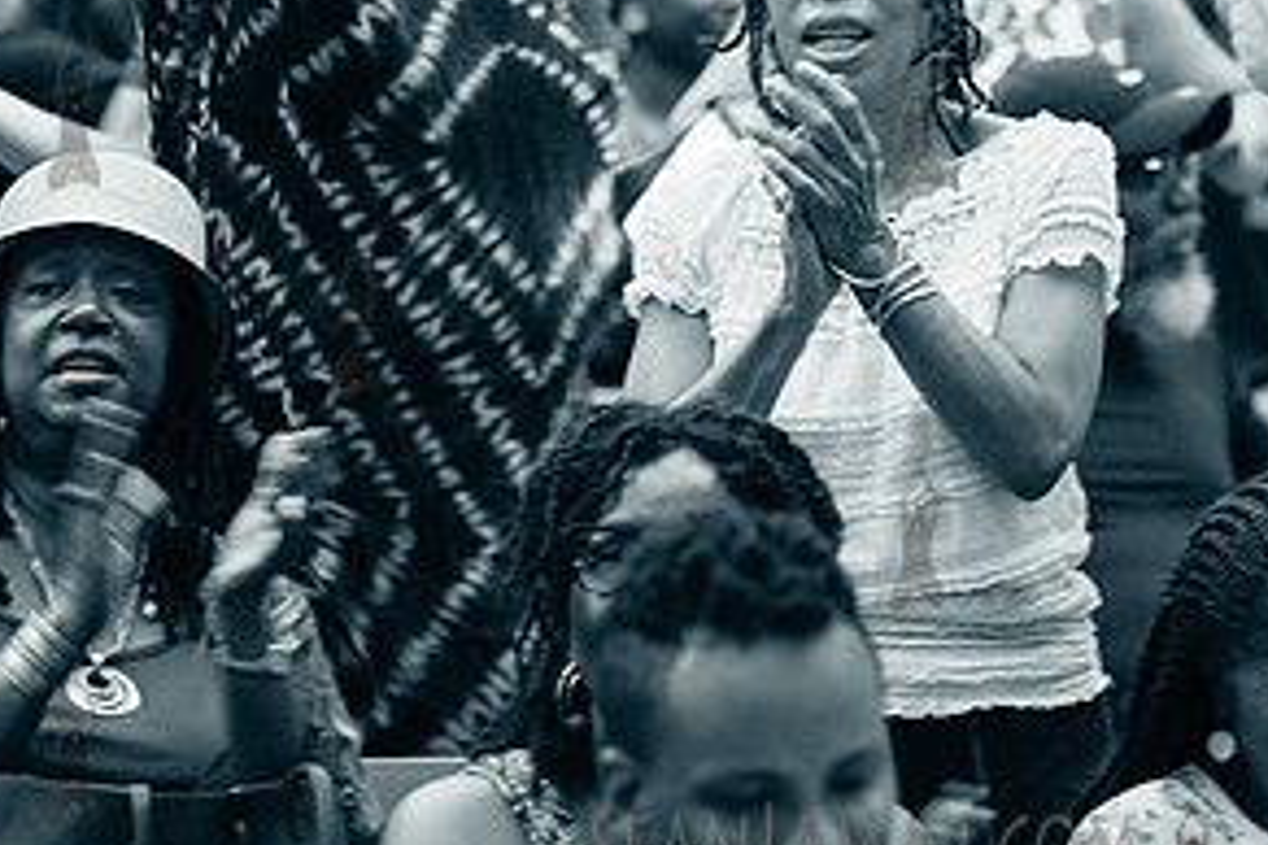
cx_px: 915
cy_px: 111
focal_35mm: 249
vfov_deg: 5.5
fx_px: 8770
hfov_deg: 8.3
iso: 3200
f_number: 2.8
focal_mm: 125
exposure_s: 1/50
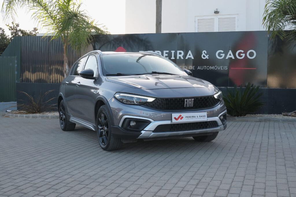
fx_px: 378
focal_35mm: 46
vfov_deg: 29.3
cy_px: 98
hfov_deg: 42.7
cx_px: 148
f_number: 9
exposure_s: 1/60
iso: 160
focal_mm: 30.5
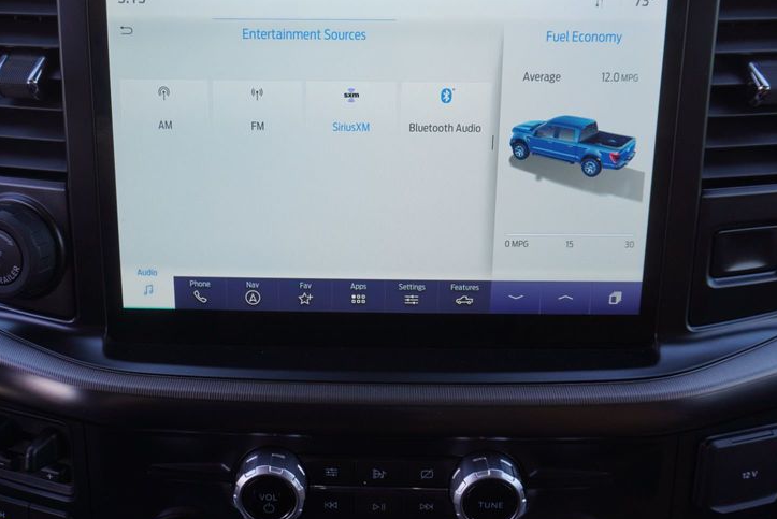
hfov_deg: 55.6
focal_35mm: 34
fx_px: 734
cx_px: 341
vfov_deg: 38.5
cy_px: 176
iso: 100
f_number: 4.5
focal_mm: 16
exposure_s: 1/80
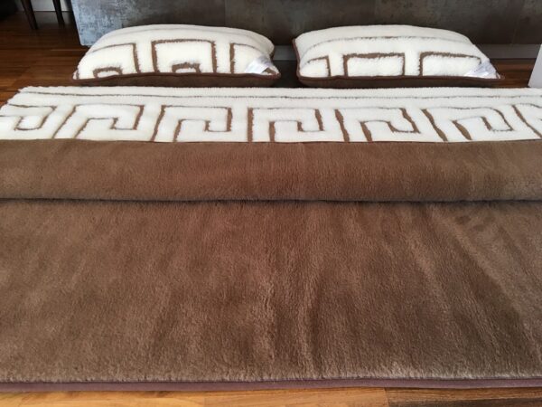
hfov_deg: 61.7
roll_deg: +0.3
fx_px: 454
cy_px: 204
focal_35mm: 29
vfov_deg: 48.2
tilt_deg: -35.8
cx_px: 271
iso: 40
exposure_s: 1/33
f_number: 2.2
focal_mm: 4.15
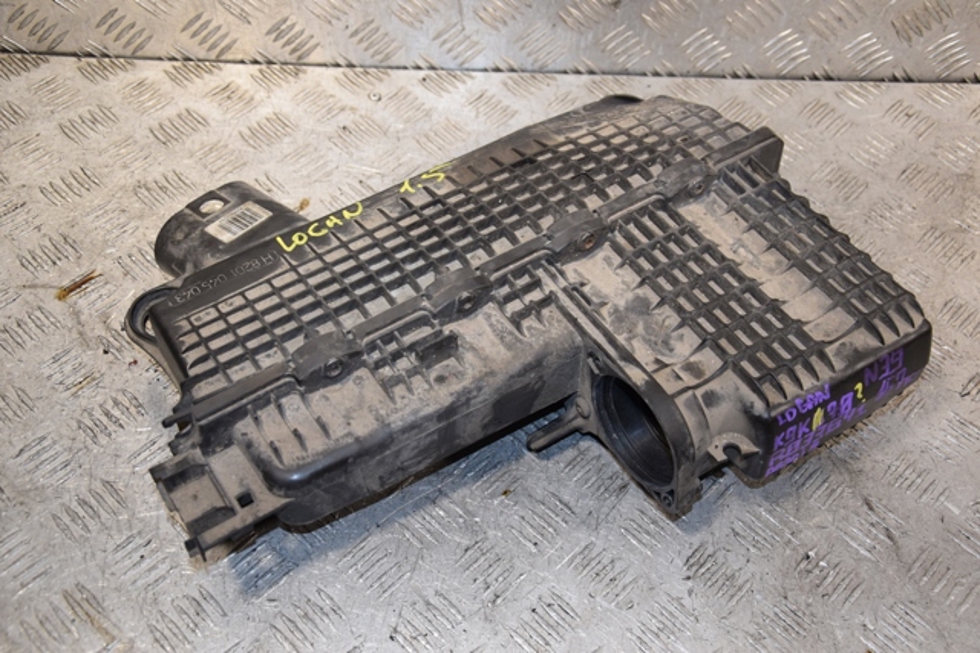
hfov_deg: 46.4
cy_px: 326
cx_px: 490
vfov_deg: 31.9
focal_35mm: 42
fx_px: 1143
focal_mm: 28
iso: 800
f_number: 5
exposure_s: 1/200
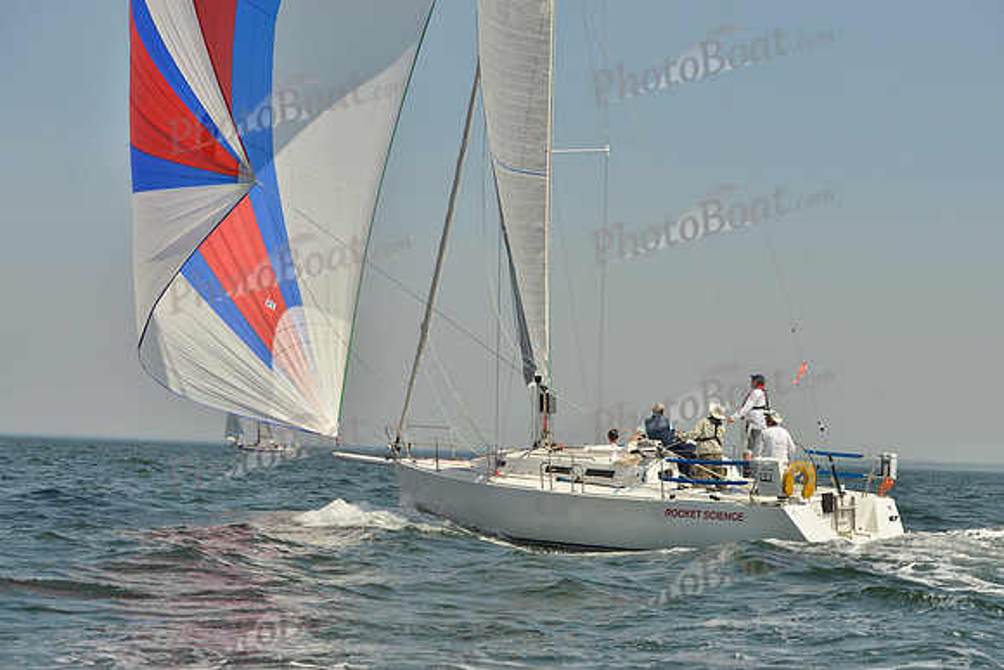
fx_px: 2176
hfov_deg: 26.0
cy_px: 335
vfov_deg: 17.5
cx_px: 502
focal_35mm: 78
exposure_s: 1/1250
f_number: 8
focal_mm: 78
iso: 200
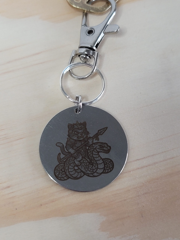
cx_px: 90
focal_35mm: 25
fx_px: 173
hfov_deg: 54.9
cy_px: 120
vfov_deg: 69.4
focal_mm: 7
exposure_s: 1/120
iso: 160
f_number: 1.8
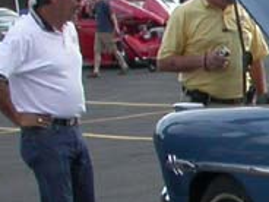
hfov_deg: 8.5
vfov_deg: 7.0
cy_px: 220
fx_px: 1647
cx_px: 643
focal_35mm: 212
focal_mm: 7.85
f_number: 6
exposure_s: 1/204
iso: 100
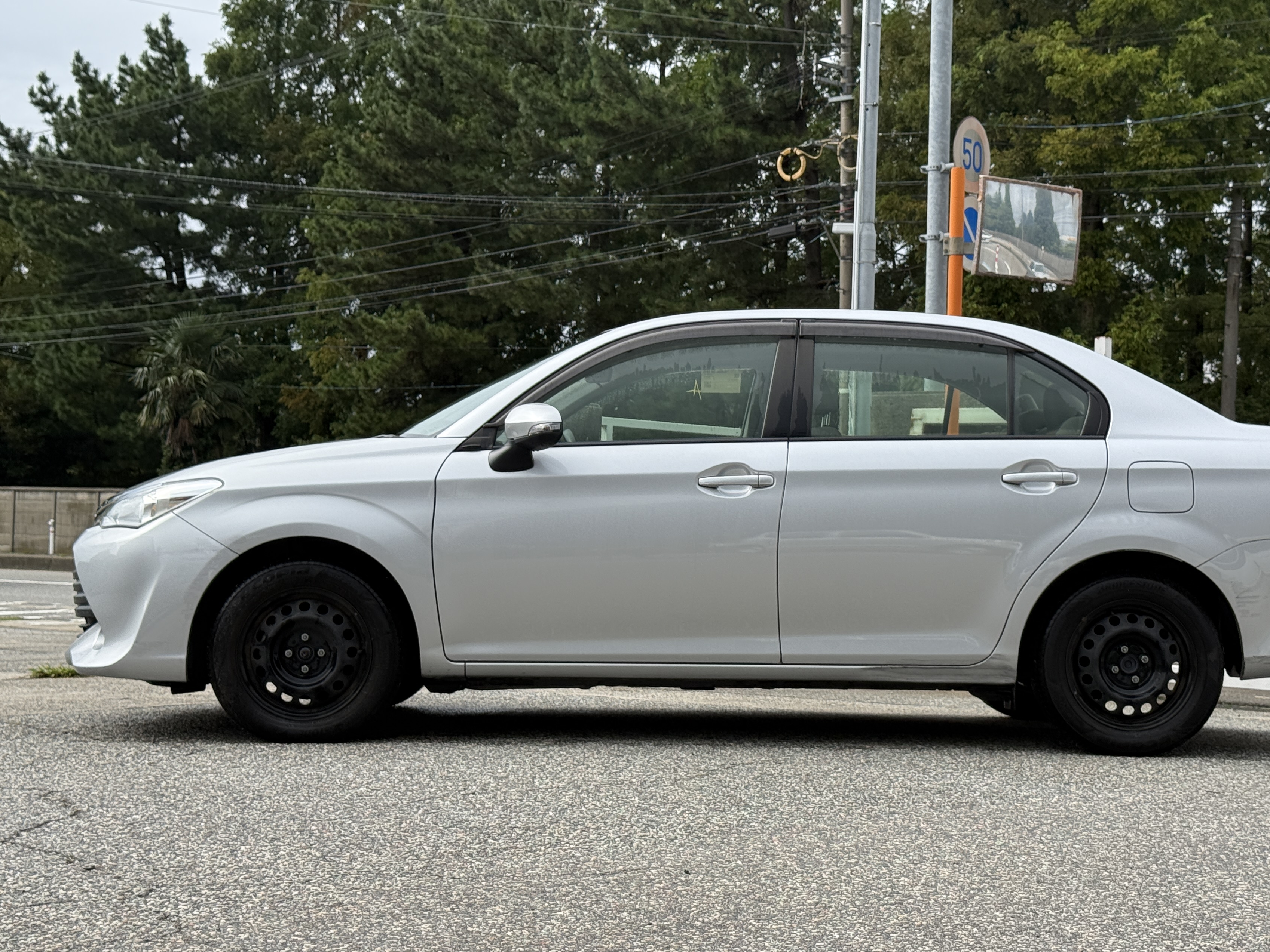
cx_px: 704
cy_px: 475
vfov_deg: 25.7
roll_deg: -1.7
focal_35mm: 57
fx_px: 2091
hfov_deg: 33.7
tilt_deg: +2.3
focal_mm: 6.76
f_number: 1.78
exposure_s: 1/4098
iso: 100
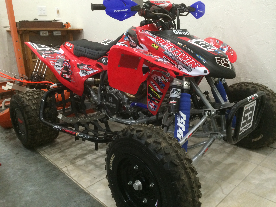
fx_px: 239
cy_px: 104
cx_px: 138
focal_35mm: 30
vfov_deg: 46.8
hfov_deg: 60.0
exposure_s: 1/20
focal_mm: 4.12
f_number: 2.2
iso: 320
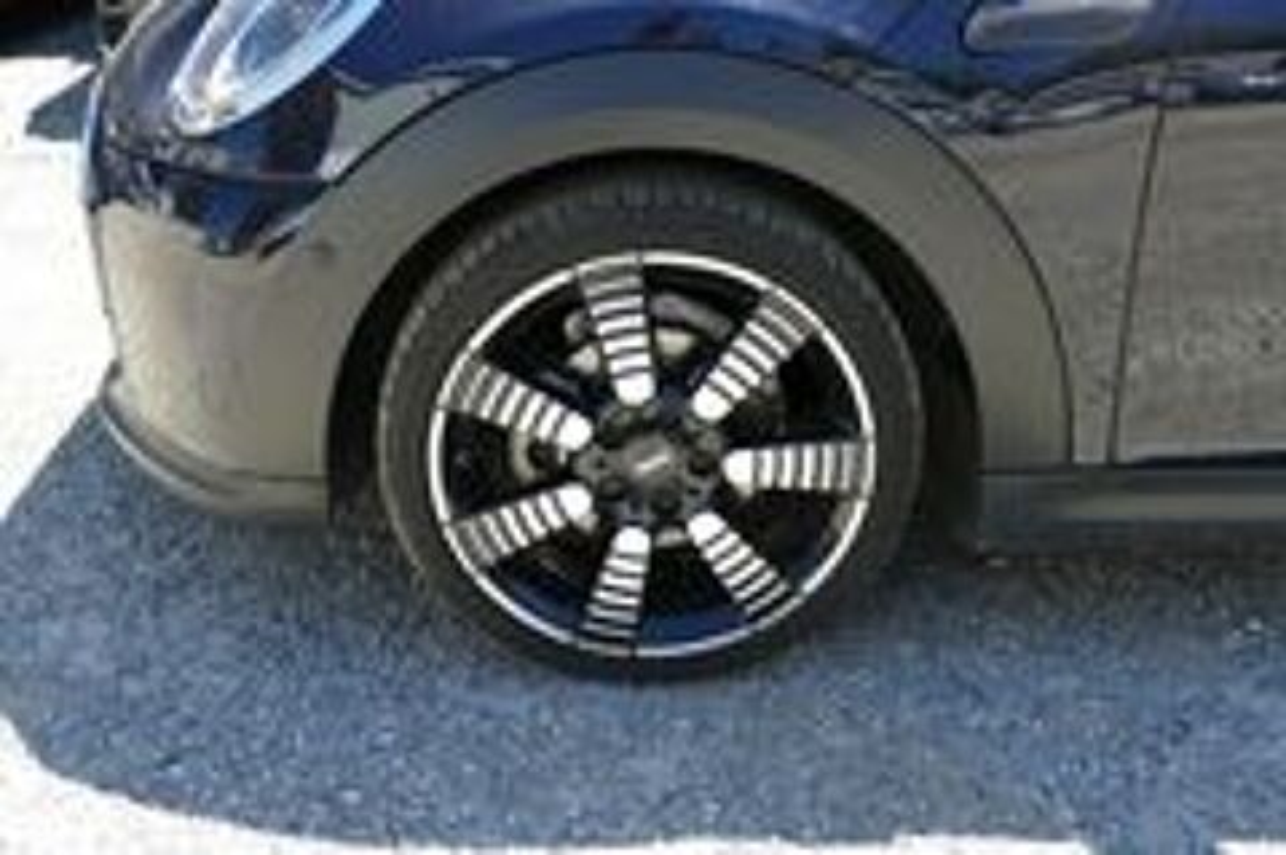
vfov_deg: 32.6
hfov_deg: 47.4
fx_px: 1463
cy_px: 428
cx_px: 643
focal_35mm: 41
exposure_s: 1/320
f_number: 3.2
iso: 125
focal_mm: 15.02
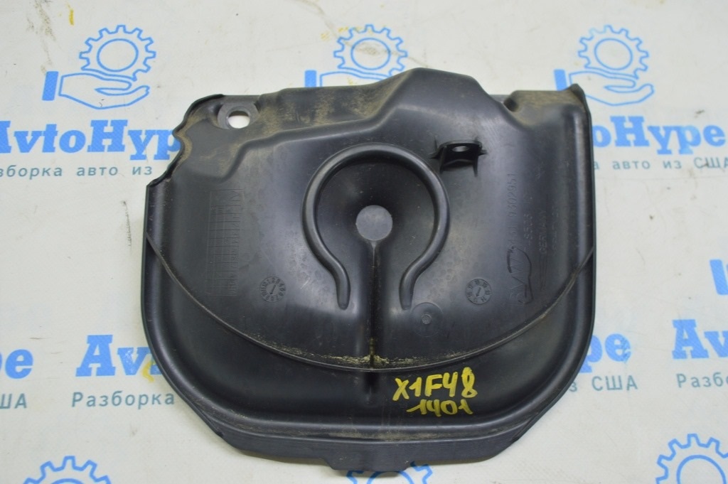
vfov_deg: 36.8
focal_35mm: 36
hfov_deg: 53.2
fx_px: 727
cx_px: 364
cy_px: 242
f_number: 5.6
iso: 400
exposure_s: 1/20
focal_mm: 24
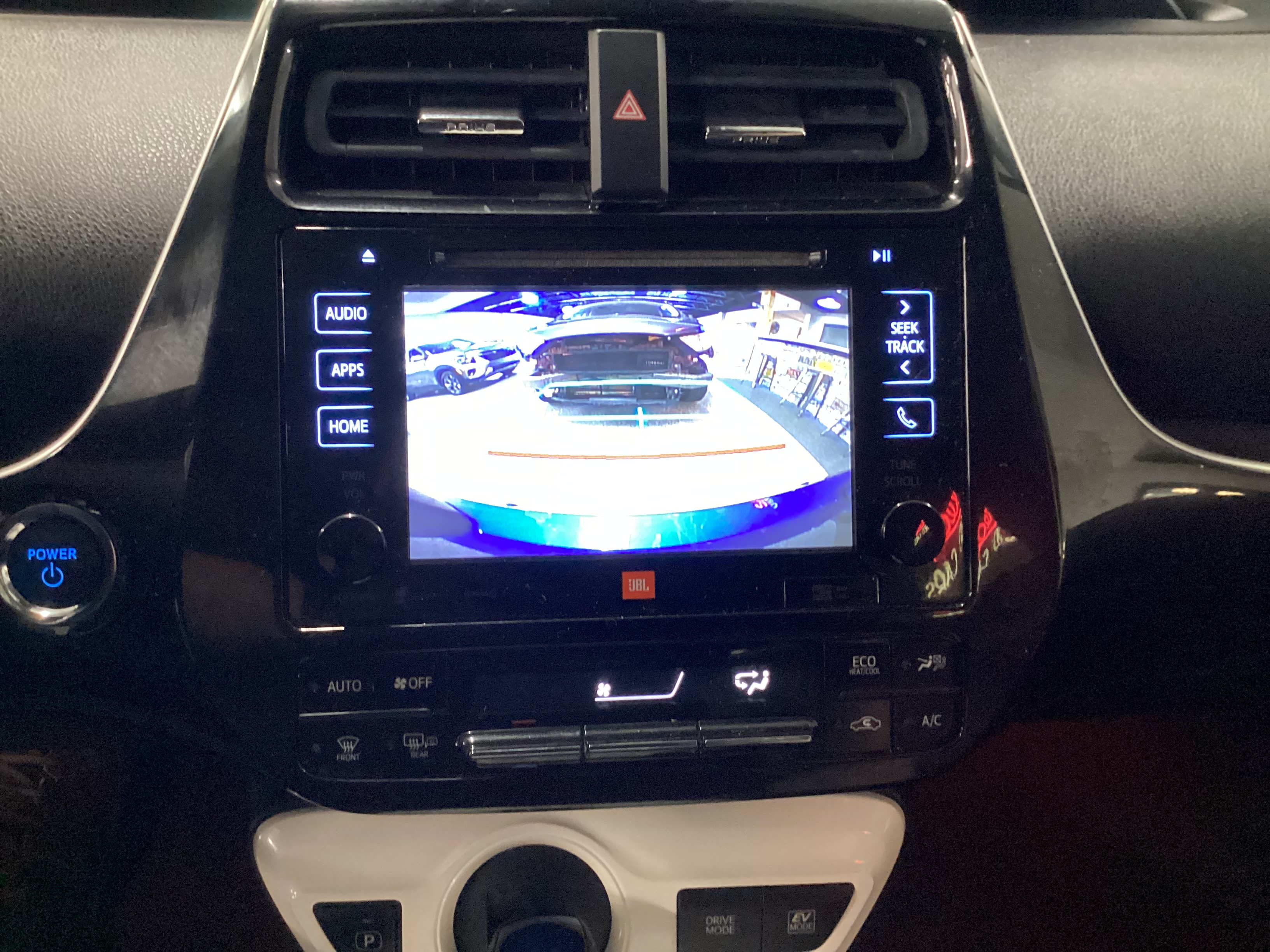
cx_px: 635
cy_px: 476
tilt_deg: -31.7
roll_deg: -3.7
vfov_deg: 45.4
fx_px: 1137
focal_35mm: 31
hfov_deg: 58.4
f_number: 2.4
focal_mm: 3.3
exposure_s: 1/30
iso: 400
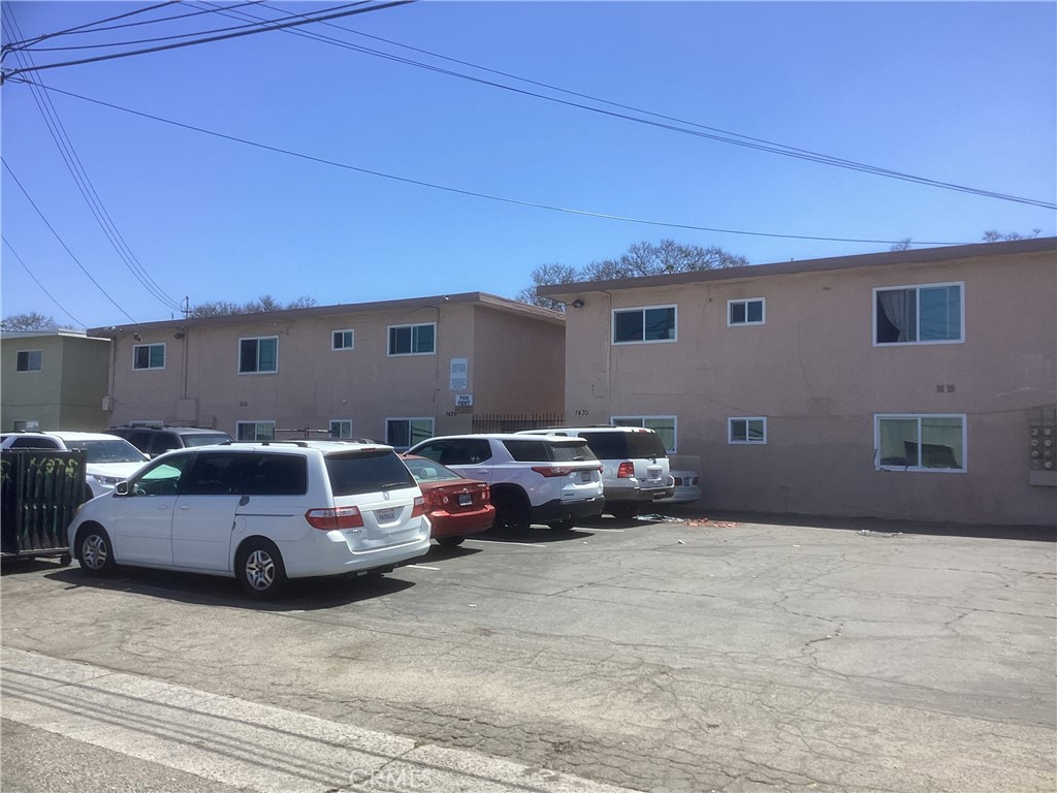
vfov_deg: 45.4
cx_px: 528
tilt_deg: +4.9
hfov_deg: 58.4
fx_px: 947
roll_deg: +0.0
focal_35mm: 31
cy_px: 396
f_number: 2.4
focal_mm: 3.3
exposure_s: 1/1217
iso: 25
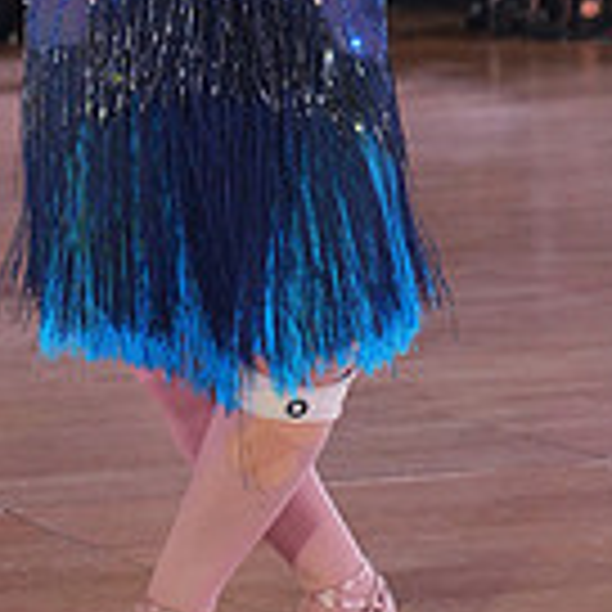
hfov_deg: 8.3
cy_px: -220
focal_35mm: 210
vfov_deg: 8.2
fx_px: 4200
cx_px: 106
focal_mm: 58
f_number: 4
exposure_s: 1/400
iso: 1250
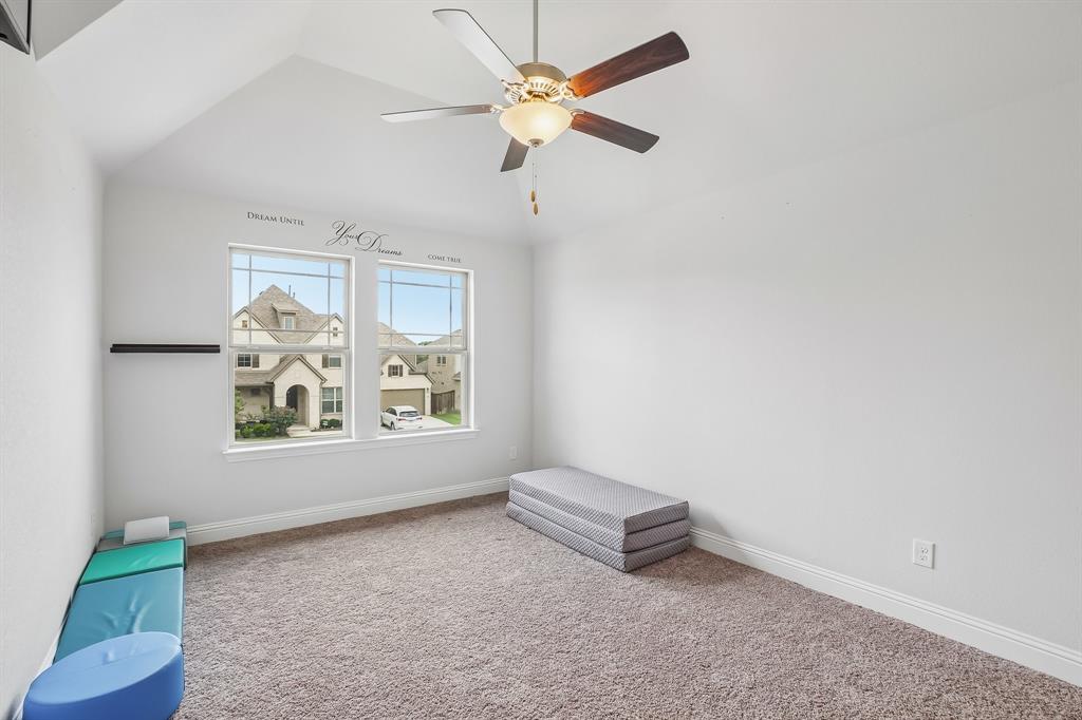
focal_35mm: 15
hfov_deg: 100.4
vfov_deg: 77.3
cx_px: 541
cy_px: 360
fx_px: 451
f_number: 8
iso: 400
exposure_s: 1/100
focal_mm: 10
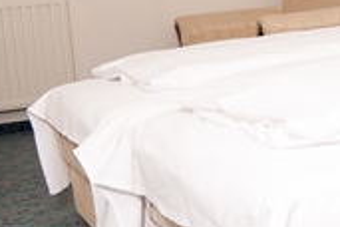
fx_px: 793
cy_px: 26
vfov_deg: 16.1
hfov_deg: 22.2
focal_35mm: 84
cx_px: 416
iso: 200
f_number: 5.6
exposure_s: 1/80
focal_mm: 18
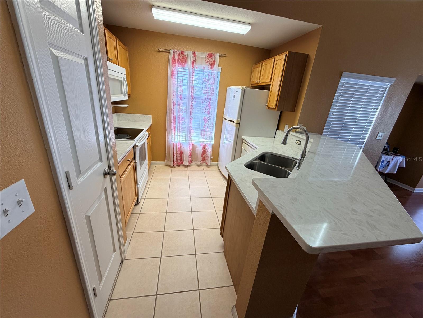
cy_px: 159
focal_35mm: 14
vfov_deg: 85.7
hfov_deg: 102.1
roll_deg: -4.6
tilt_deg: -20.3
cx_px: 212
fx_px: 171
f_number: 2.2
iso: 160
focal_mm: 2.22
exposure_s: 1/120
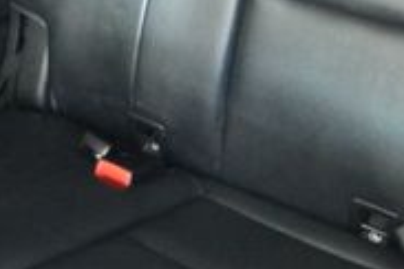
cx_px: 174
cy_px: -101
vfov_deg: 15.3
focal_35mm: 84
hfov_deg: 24.2
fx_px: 943
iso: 12800
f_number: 3.5
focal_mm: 16
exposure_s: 1/6
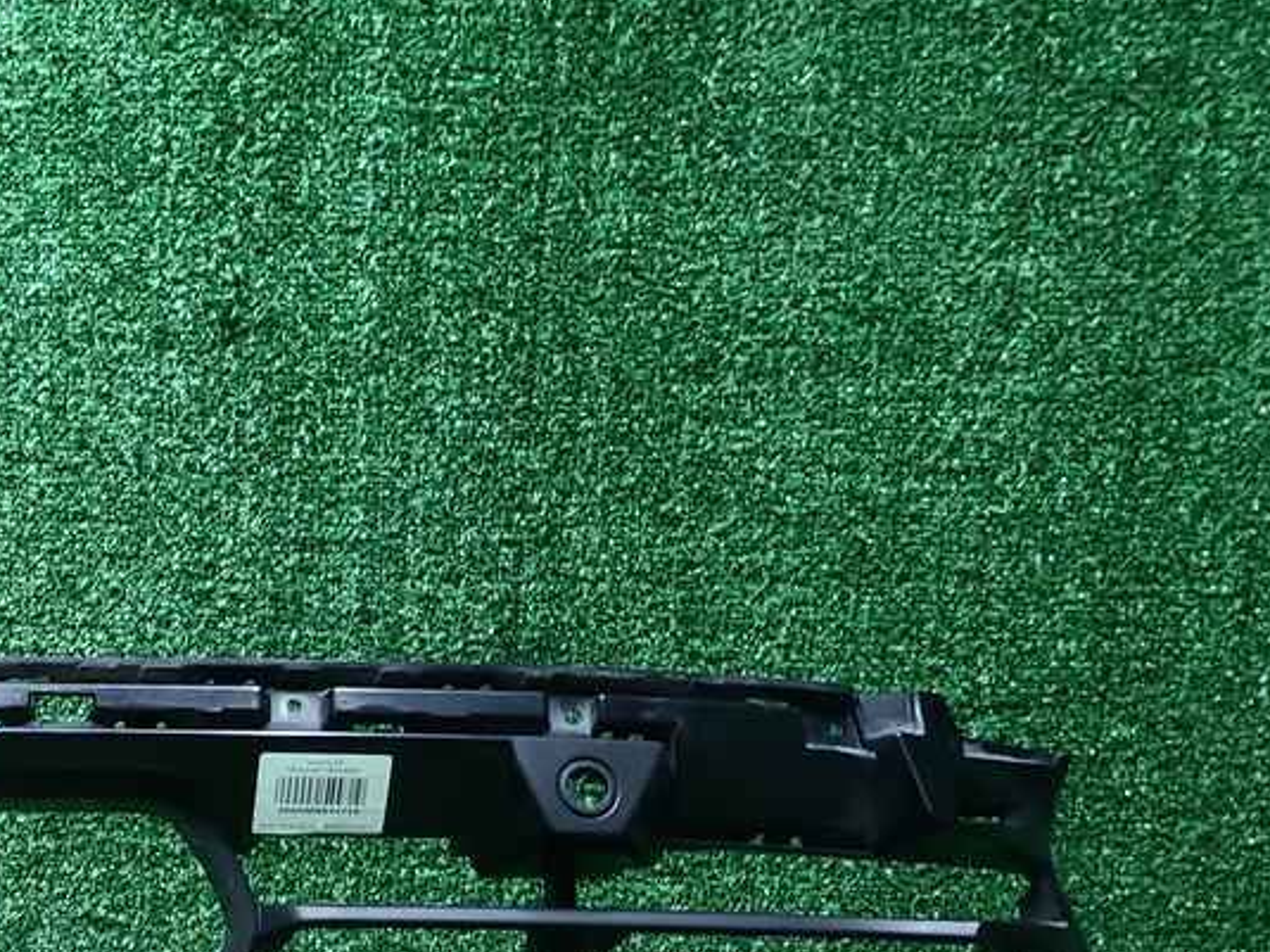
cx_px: -109
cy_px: 959
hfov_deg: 25.8
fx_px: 2568
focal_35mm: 70
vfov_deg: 20.3
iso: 150
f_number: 1.8
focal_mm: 5.4
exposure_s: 1/50
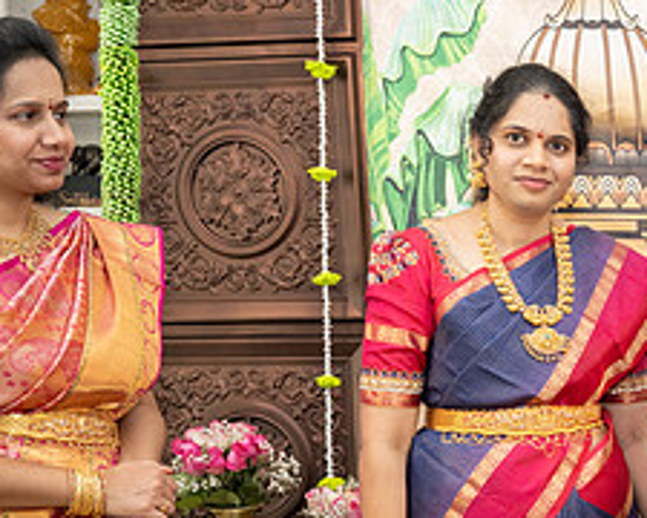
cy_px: 437
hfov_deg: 22.1
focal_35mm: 78
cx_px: 832
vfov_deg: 19.4
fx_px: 1494
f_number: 3.2
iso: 640
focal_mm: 30.5
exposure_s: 1/160
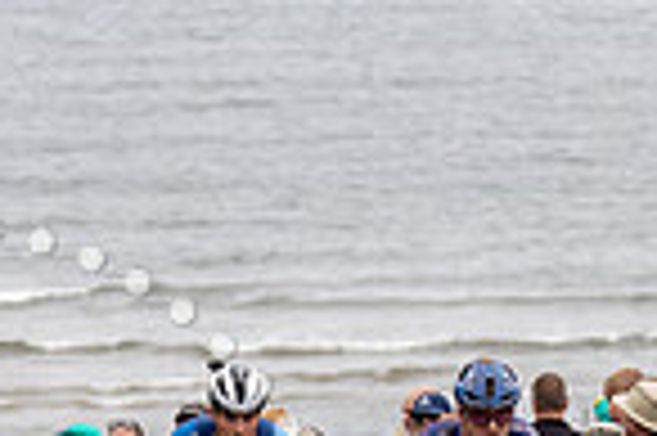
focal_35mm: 398
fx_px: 7255
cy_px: 407
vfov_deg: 3.4
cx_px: 634
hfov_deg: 5.2
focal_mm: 100
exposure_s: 1/1000
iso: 320
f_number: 3.5
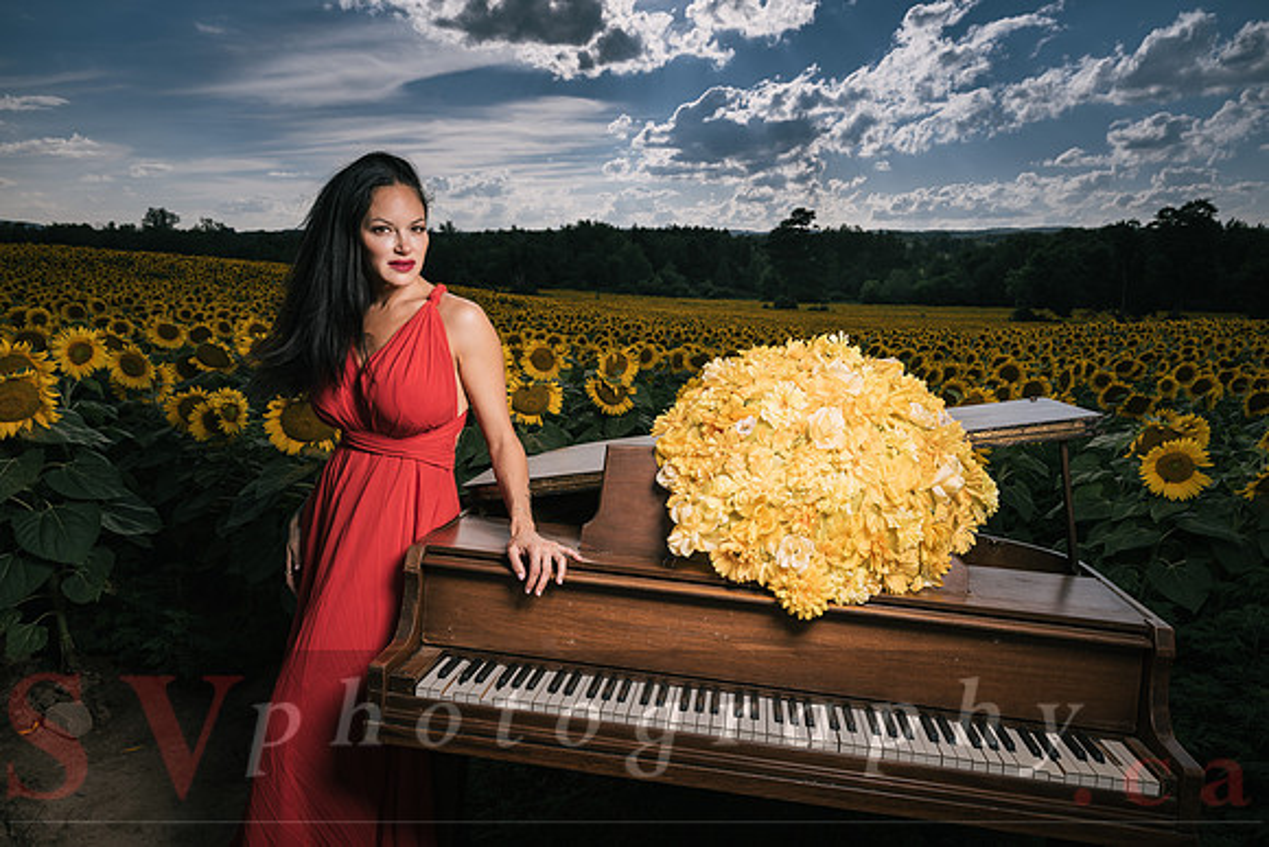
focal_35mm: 24
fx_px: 846
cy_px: 424
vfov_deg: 53.2
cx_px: 634
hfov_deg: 73.7
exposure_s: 1/200
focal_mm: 24
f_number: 6.3
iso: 64
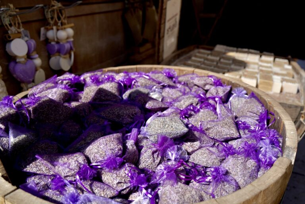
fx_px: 246
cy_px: 102
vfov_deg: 45.0
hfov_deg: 63.7
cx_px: 152
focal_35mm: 29
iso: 160
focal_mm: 29
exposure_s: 1/2000
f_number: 4
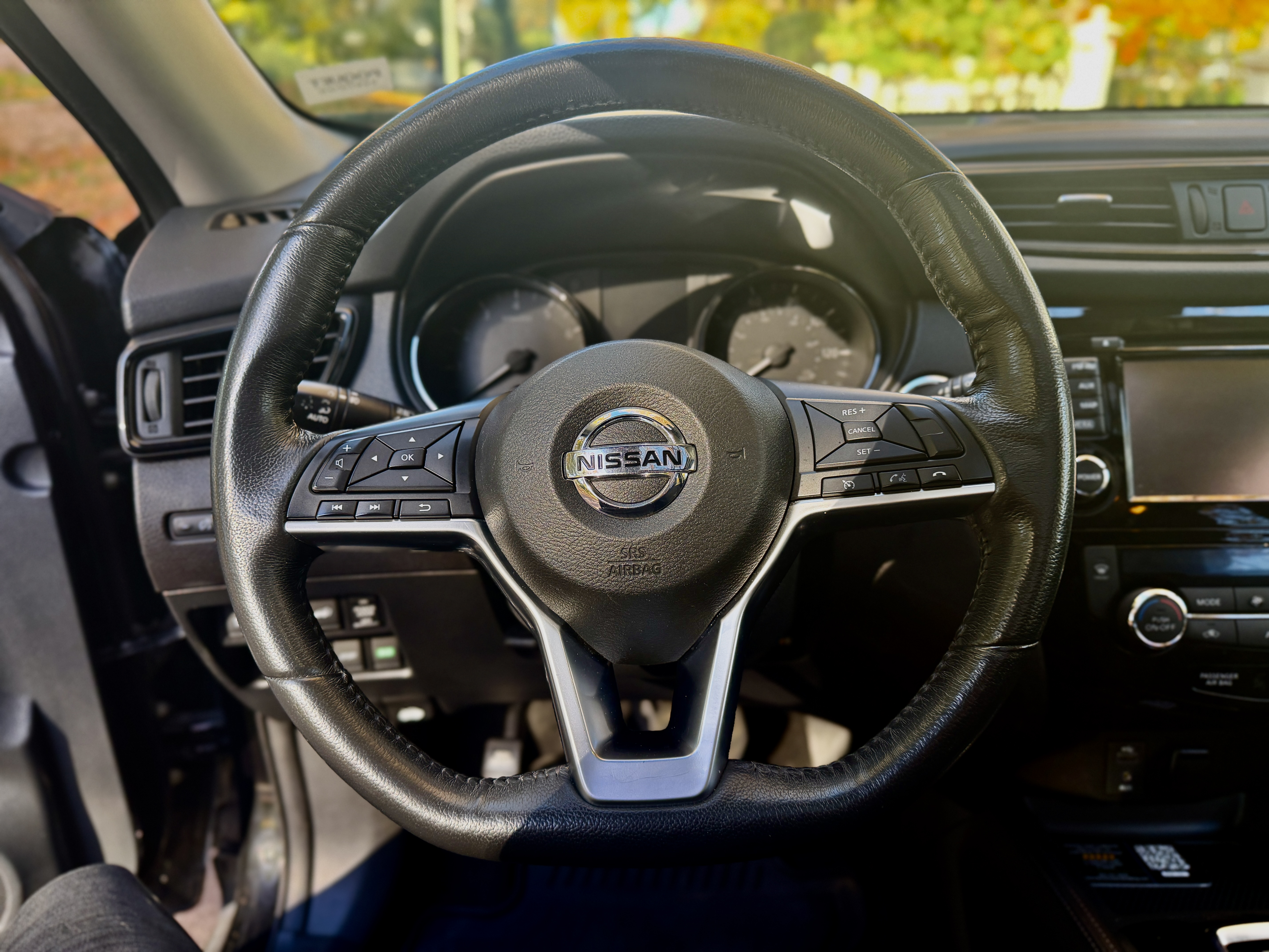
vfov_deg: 56.8
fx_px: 880
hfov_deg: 71.6
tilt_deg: -25.8
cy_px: 476
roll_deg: +0.6
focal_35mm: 24
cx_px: 634
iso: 125
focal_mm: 6.76
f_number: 1.78
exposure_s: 1/121
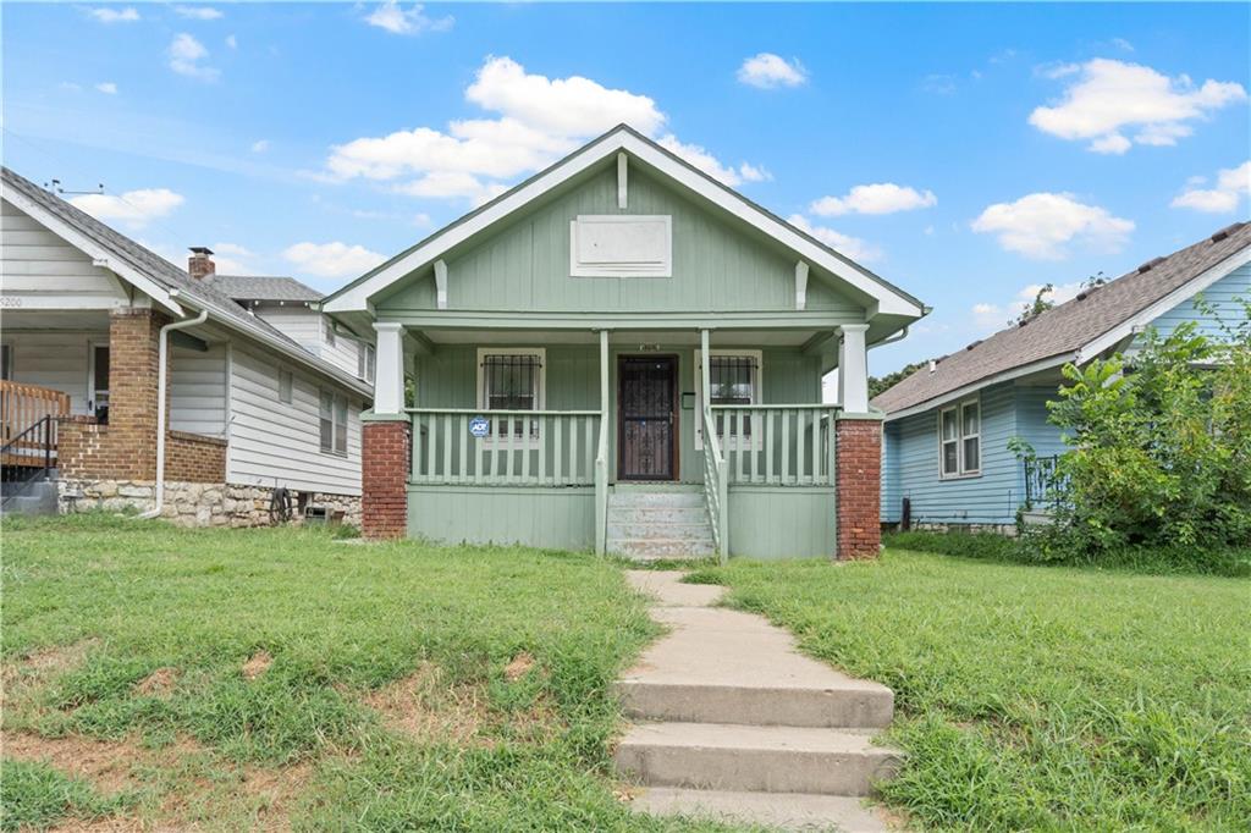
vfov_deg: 57.2
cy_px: 416
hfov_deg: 78.6
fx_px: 764
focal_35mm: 22
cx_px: 626
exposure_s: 1/160
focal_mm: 22
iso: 320
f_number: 9
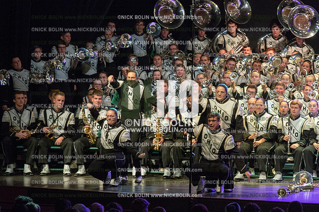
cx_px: 160
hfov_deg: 9.4
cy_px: 106
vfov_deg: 6.2
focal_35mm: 220
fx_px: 1948
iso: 8000
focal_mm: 220
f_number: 7.1
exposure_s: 1/200
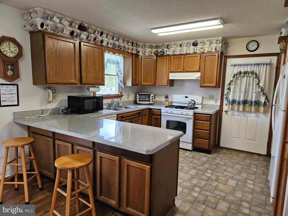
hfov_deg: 73.9
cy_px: 108
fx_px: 191
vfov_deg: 58.9
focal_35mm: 23
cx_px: 144
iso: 200
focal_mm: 5.4
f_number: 1.8
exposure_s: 1/120
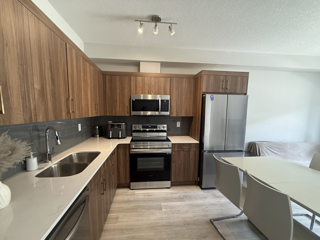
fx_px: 139
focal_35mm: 15
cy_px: 128
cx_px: 157
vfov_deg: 81.6
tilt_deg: -7.2
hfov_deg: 98.2
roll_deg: -0.8
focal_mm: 2.22
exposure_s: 1/60
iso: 320
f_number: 2.2
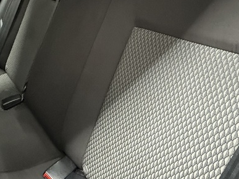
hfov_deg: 49.8
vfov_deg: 38.3
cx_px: 95
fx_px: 256
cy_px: 60
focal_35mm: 37
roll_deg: -1.6
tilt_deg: -19.5
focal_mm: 2.22
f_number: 2.2
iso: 1250
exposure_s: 1/25
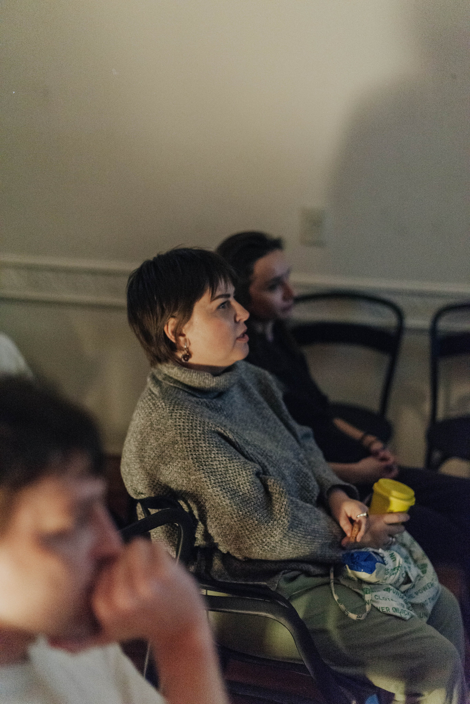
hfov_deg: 27.0
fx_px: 978
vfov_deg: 39.6
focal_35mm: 50
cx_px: 235
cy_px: 352
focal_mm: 50
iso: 3200
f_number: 1.8
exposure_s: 1/100
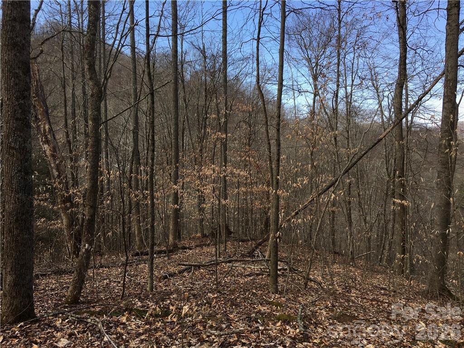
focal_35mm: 29
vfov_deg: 48.2
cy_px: 174
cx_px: 232
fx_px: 389
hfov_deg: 61.7
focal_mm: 4.15
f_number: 2.2
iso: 25
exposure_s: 1/538
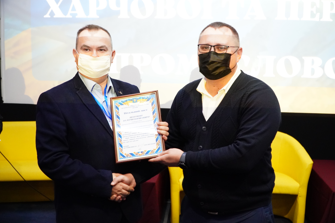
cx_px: 168
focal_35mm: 39
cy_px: 112
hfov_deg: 49.6
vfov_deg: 34.2
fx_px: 363
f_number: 4
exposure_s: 1/100
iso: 6400
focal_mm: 26
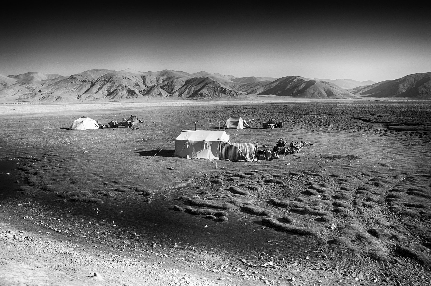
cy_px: 143
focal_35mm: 27
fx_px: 323
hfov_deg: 67.4
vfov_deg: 47.8
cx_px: 216
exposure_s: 1/500
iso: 250
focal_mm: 18
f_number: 9
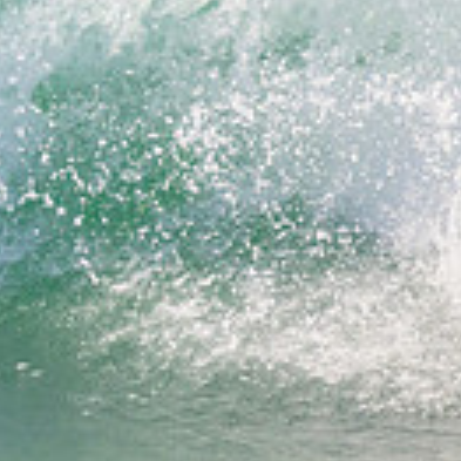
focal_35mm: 3012
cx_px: -535
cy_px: 58
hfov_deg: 0.6
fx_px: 45382
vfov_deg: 0.6
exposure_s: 1/2000
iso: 2000
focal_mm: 800
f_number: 11
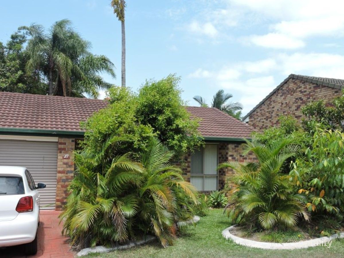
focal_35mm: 35
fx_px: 348
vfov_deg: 40.7
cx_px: 172
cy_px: 129
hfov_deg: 52.6
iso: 100
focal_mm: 6.3
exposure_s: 1/640
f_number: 3.8
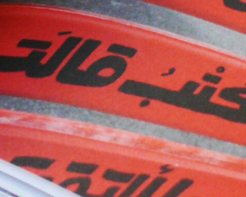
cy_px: -78
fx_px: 1346
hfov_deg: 10.4
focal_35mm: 185
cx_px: 244
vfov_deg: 8.2
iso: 125
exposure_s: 1/30
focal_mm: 7.4
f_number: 2.8
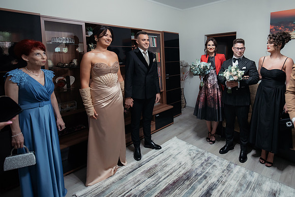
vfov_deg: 64.5
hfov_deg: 86.1
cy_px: 74
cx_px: 184
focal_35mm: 19
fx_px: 153
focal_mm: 15
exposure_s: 1/200
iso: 1600
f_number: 2.8
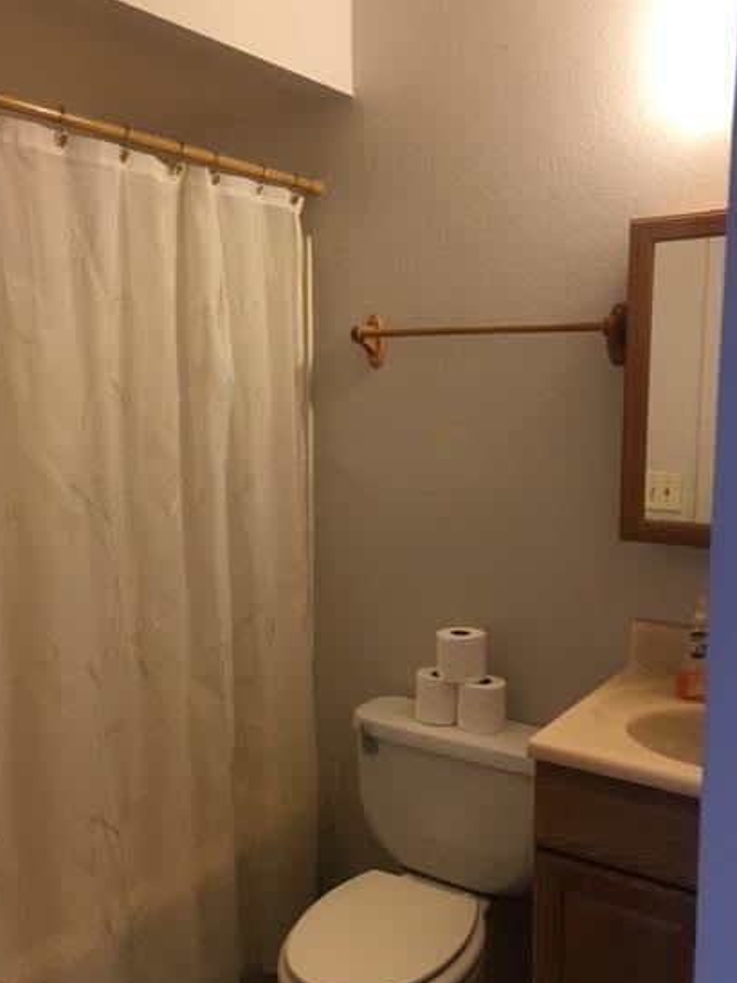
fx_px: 966
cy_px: 517
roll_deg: +1.3
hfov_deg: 41.7
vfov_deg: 54.0
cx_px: 321
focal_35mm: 34
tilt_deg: -8.5
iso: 80
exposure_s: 1/30
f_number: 2.2
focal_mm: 4.15
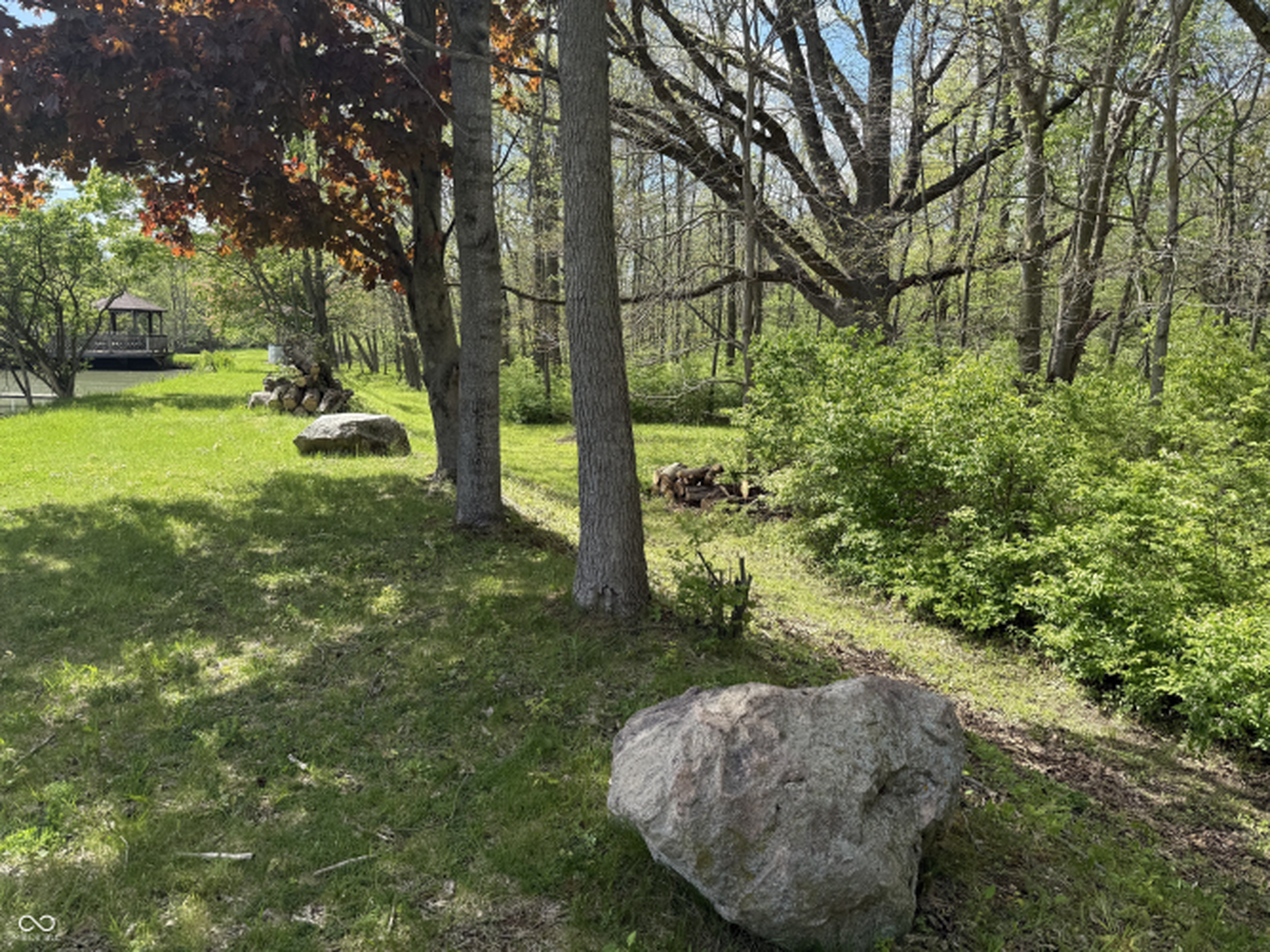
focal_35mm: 24
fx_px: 880
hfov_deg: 71.6
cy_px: 476
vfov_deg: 56.8
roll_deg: -1.8
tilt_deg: -5.7
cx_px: 635
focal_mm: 6.76
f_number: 1.78
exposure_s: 1/1689
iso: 80
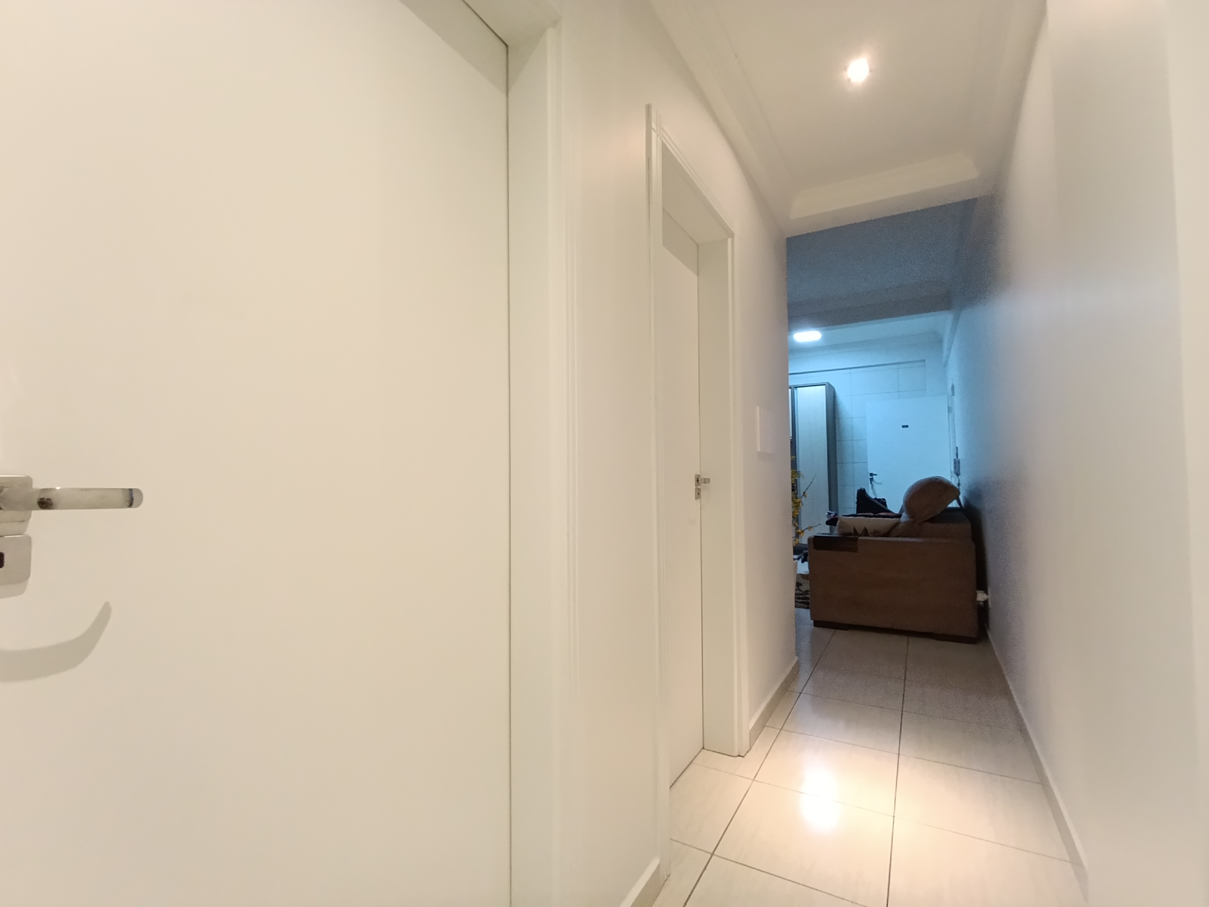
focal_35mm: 16
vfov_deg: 78.1
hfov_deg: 94.5
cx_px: 604
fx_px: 559
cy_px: 454
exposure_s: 1/30
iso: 500
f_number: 2.2
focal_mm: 1.65
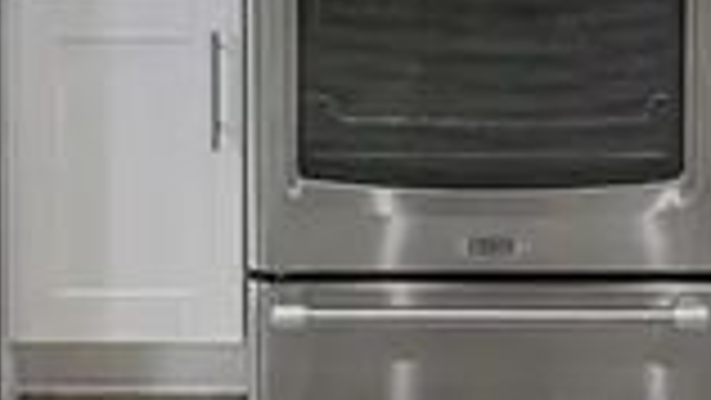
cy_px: -360
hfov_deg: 30.0
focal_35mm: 70
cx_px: 428
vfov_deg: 14.7
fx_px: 1323
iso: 125
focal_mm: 11
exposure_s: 1/60
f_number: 1.8
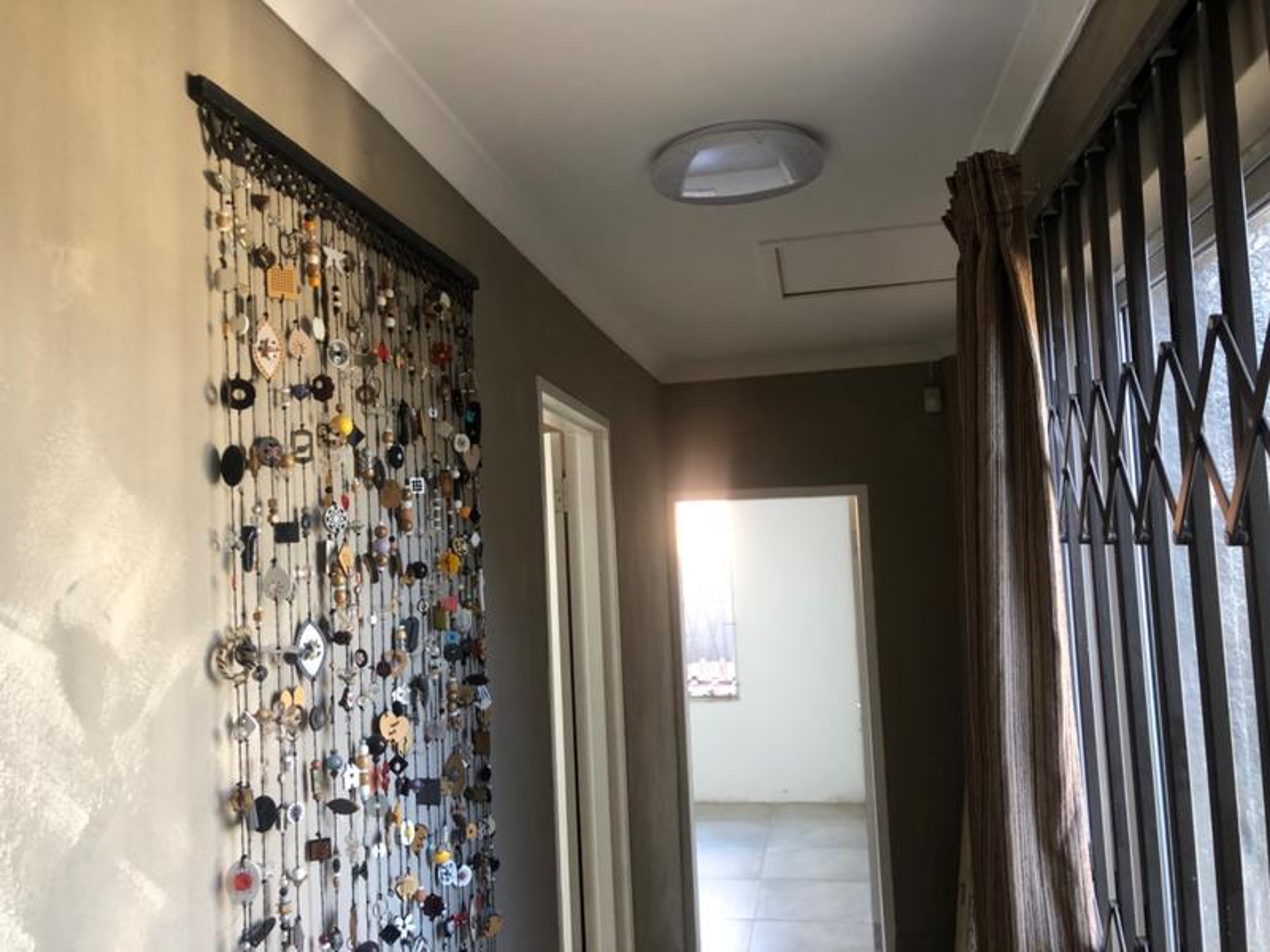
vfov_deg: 49.7
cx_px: 635
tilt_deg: +4.6
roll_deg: +2.5
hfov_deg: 63.4
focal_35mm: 28
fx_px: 1027
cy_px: 476
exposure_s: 1/15
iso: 40
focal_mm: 4
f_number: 1.8
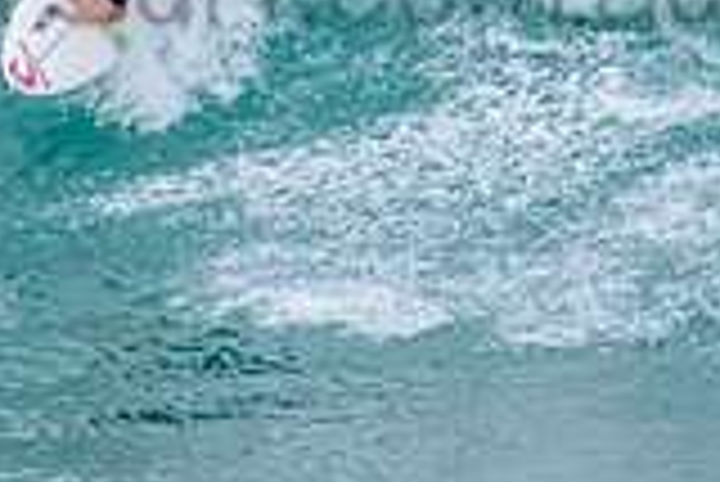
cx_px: 248
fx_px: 36252
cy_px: -79
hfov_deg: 1.1
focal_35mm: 1811
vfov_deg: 0.8
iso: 360
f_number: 5.6
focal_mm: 500
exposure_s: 1/2000
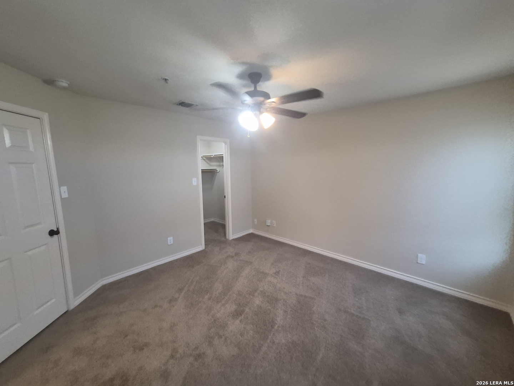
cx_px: 257
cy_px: 193
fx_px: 193
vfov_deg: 89.9
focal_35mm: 13
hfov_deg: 106.2
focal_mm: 1.74
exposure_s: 1/60
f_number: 2.2
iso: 400
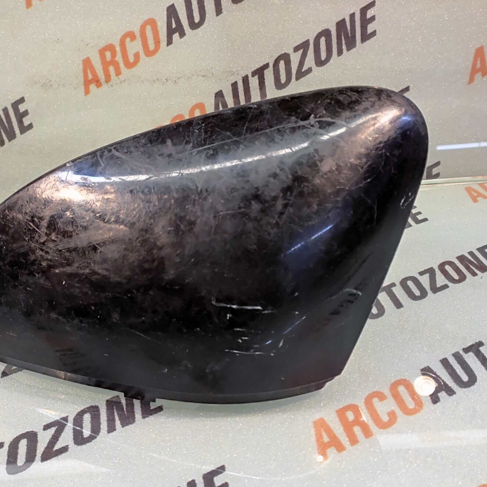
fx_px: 462
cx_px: 205
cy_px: 258
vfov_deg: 55.6
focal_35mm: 29
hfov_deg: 55.4
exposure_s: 1/33
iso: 1397
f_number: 1.79
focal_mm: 4.74
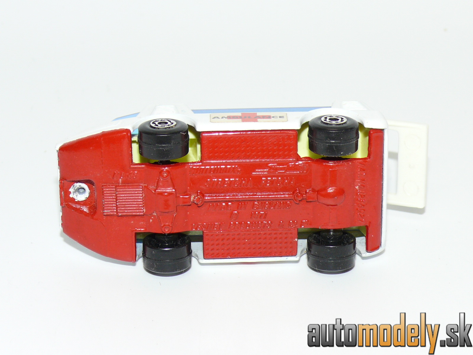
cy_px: 178
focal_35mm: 105
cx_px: 236
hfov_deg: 18.7
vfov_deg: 14.1
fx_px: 1435
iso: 100
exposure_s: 1/30
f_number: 4
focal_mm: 13.7
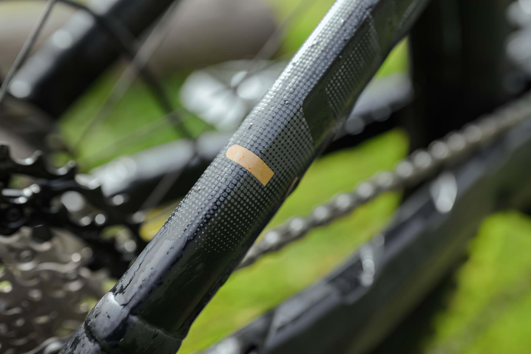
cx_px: 266
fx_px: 516
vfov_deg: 37.9
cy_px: 177
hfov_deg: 54.4
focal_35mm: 35
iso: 1600
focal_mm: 35
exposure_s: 1/1000
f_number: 2.8
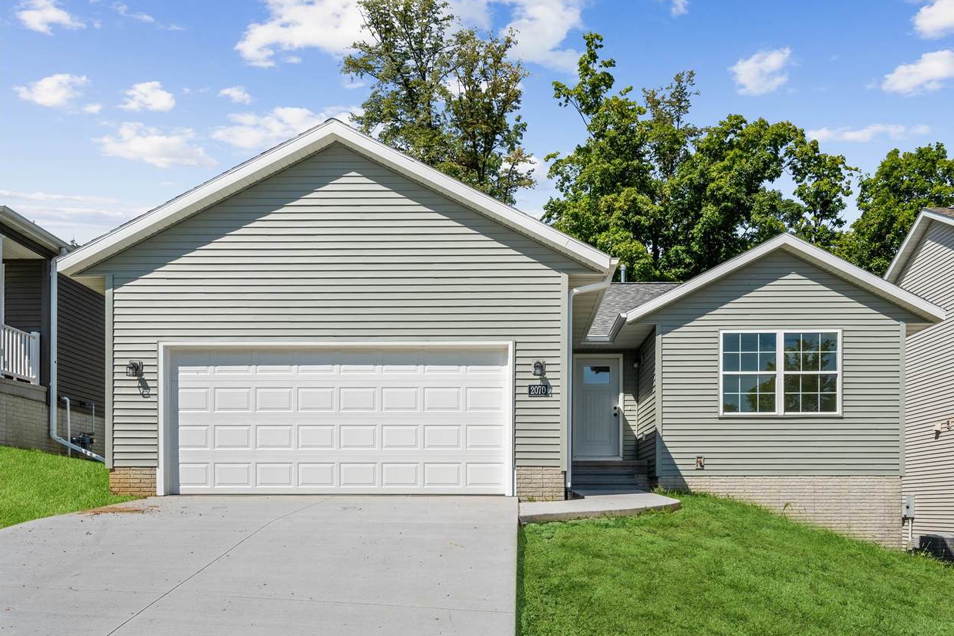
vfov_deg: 43.6
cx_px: 491
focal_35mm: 30
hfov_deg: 61.9
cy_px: 319
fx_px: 795
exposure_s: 1/2000
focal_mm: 29
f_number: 9
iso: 400
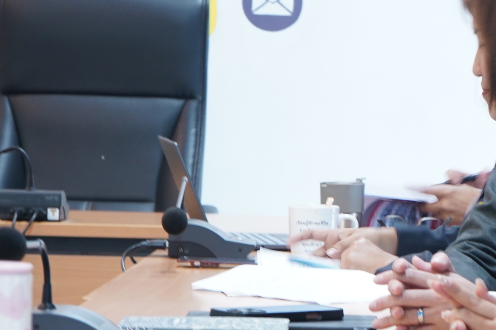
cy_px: 310
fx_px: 2989
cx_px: 657
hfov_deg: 9.3
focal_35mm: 217
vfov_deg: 6.3
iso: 800
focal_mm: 70
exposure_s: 1/15
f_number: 5.6
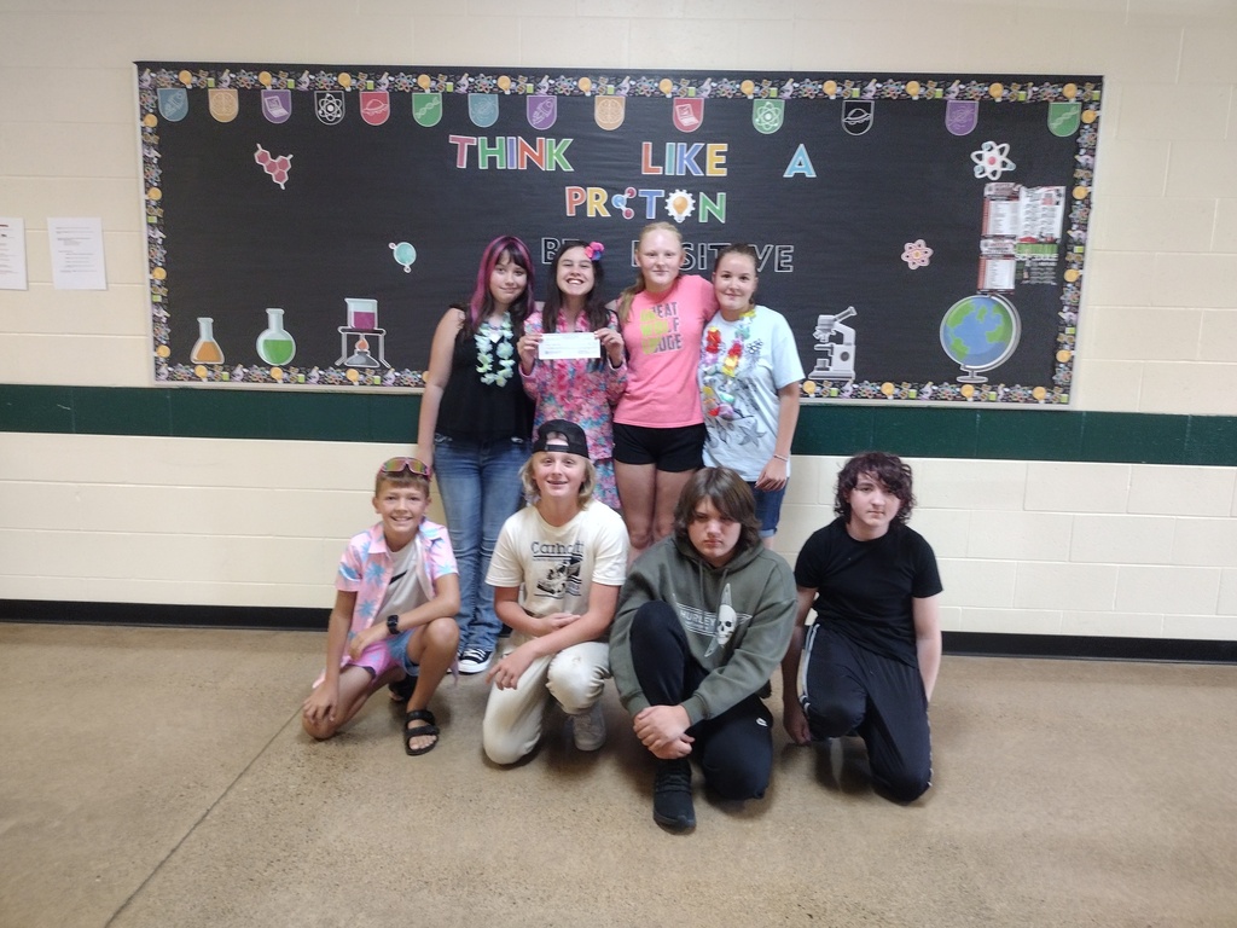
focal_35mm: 27
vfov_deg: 51.4
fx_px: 965
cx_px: 618
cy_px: 464
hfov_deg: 65.3
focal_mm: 4.71
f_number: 1.7
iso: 831
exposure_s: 1/40
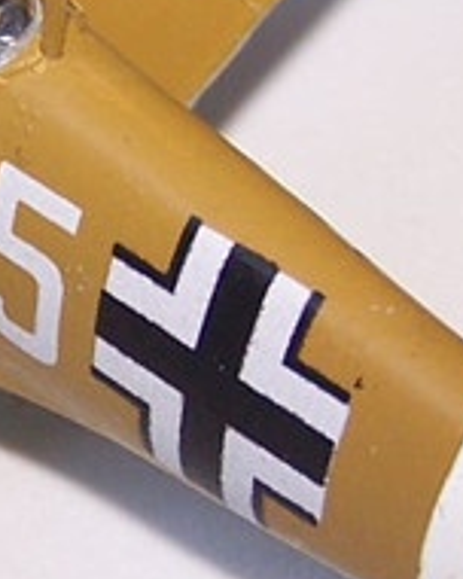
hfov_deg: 7.4
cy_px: 296
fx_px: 3563
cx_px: -59
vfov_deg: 9.3
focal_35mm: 208
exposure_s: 1/60
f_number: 2.8
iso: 80
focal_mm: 6.3
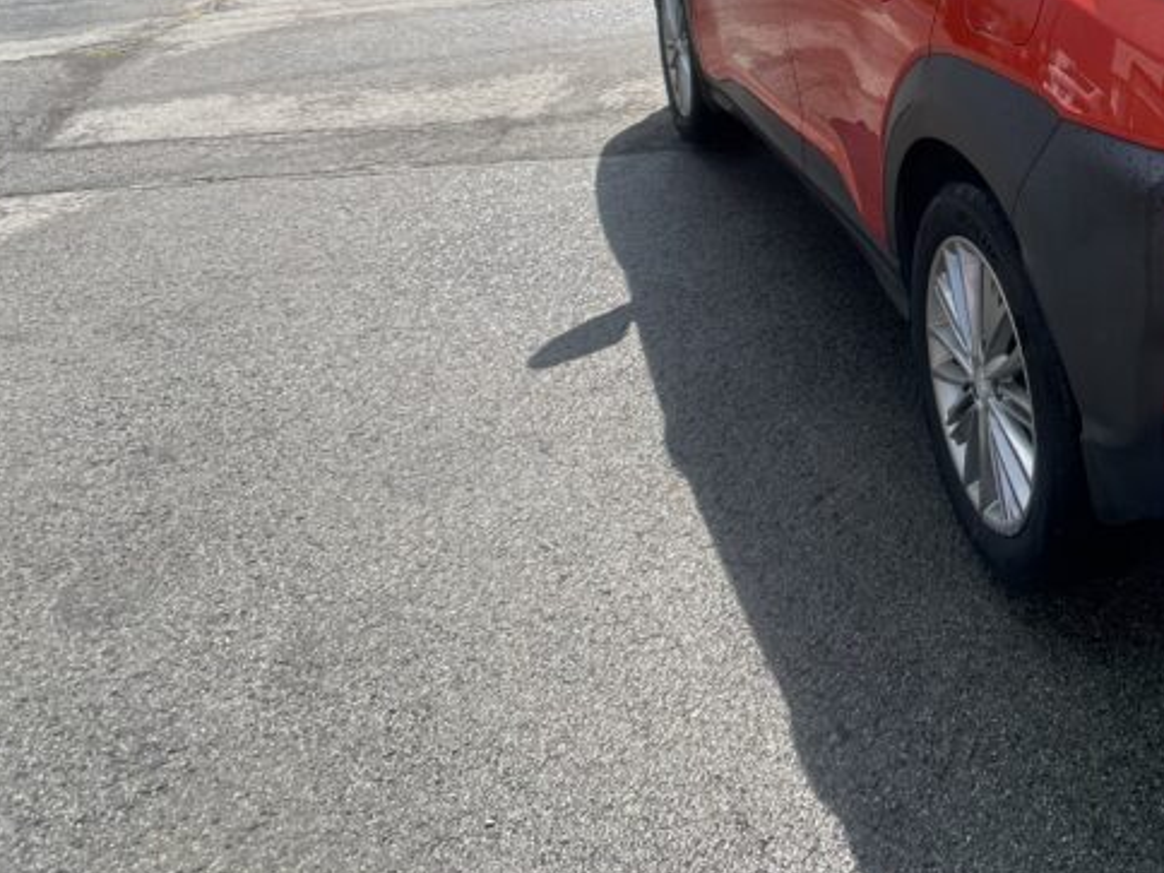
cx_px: 1126
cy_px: -19
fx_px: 1849
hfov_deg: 32.5
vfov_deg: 25.2
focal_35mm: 55
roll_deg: +1.4
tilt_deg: -13.6
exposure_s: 1/3460
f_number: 1.5
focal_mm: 5.7
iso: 50
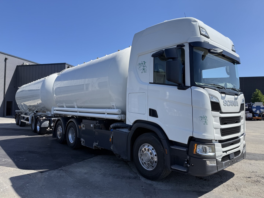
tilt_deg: +2.6
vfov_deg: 56.8
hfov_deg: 71.6
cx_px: 132
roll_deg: -0.8
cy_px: 99
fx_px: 183
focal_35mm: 24
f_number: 1.78
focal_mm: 6.76
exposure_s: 1/2907
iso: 80
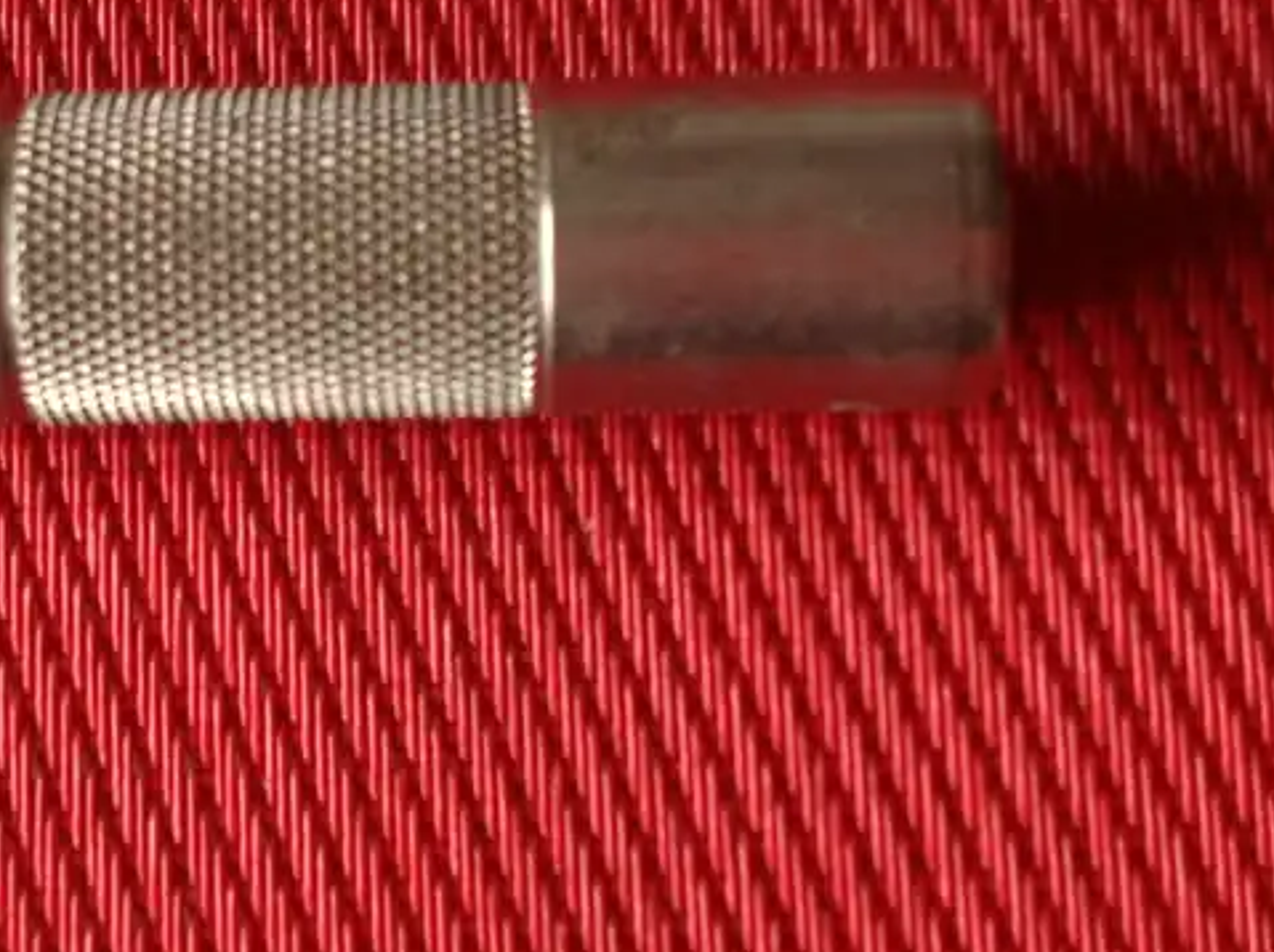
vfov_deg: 20.0
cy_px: 303
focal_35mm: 73
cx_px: 324
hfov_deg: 26.4
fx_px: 2683
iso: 50
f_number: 2.4
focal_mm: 4.28
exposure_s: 1/15
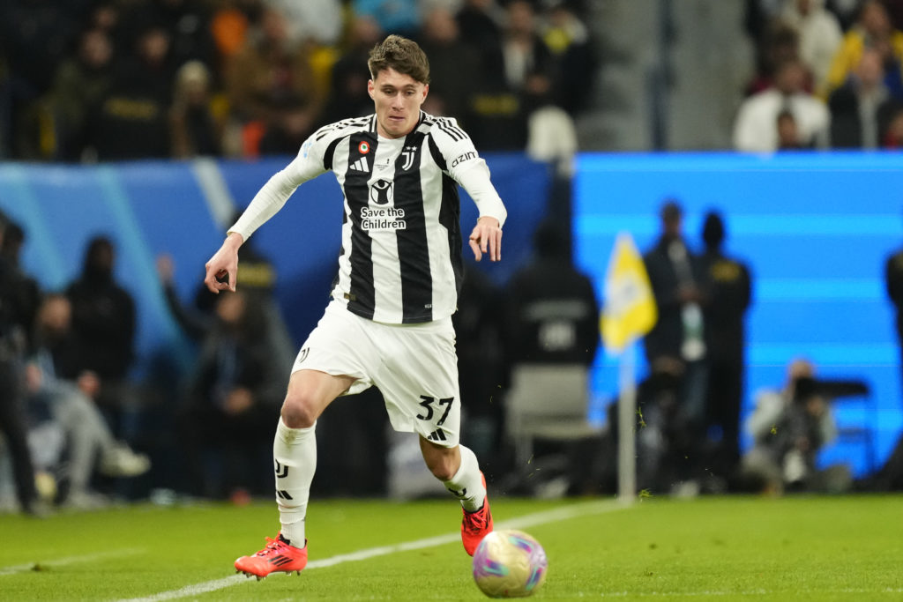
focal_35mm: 400
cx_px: 452
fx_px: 10034
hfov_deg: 5.2
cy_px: 301
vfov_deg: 3.4
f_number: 2.8
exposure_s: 1/2000
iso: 3200
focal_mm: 400
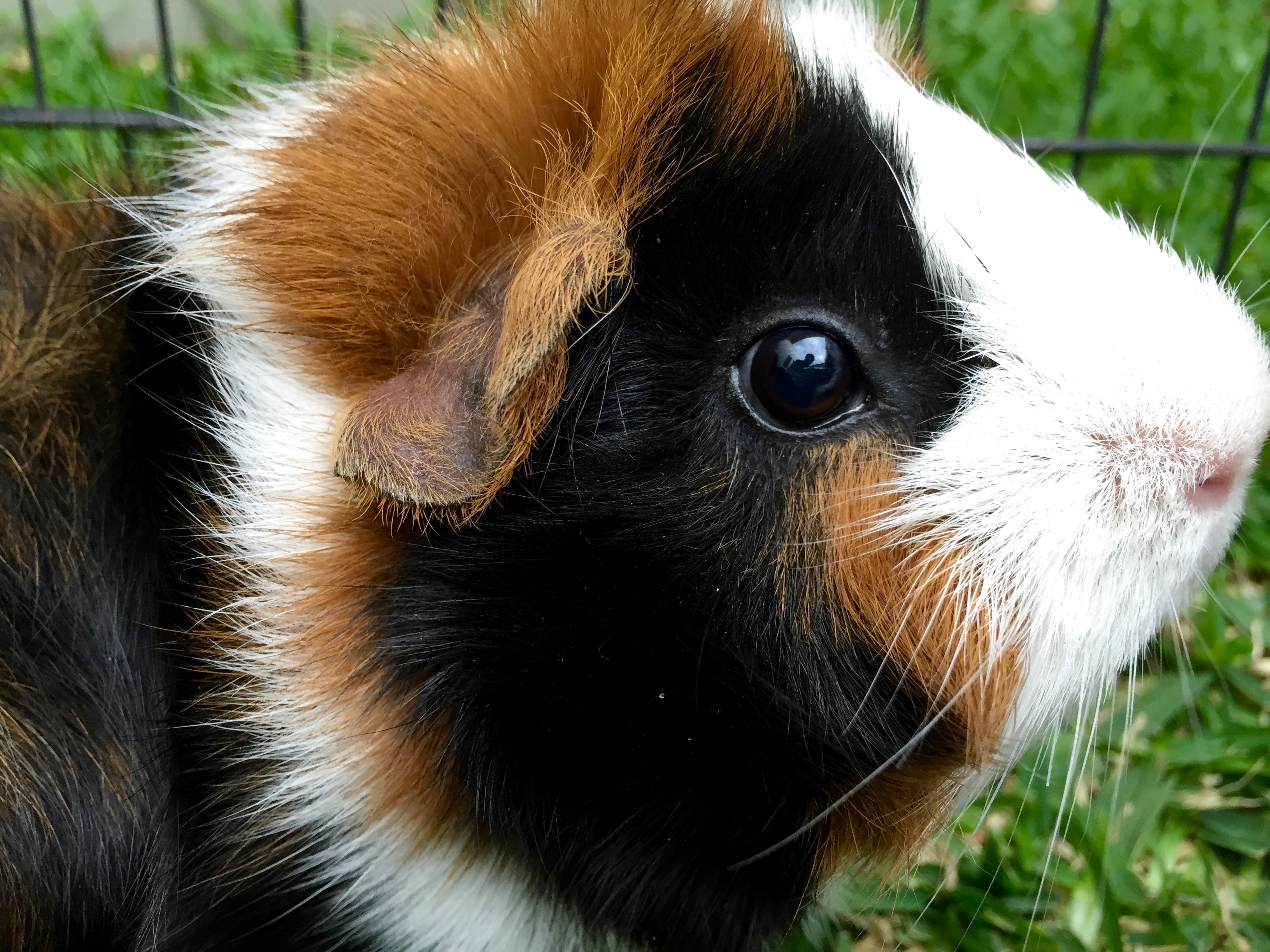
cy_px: 476
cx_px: 635
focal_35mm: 29
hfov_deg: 61.7
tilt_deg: -30.9
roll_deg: +0.5
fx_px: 1064
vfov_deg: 48.2
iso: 32
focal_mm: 4.15
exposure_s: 1/30
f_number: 2.2
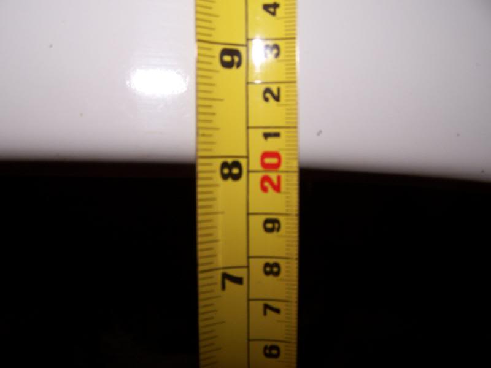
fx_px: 539
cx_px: 246
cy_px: 184
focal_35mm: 38
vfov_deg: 37.7
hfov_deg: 49.0
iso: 80
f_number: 2.8
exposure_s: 1/60
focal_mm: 6.3
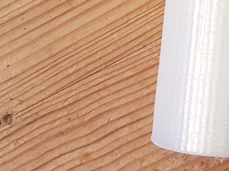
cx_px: 330
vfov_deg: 13.3
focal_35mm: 103
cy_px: -109
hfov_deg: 17.4
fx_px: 681
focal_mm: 4.2
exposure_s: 1/25
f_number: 1.7
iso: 200
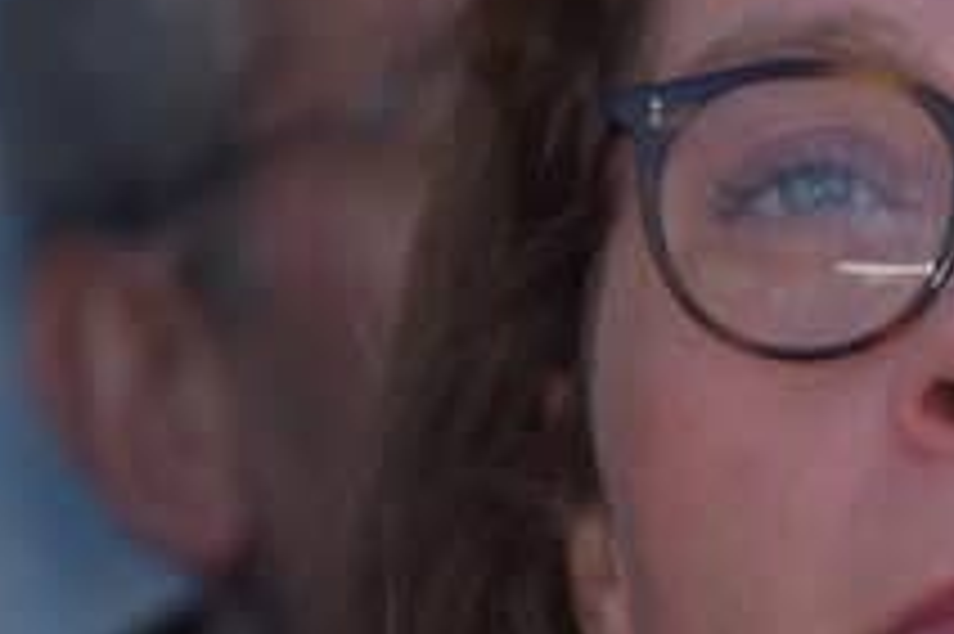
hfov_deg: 2.5
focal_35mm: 828
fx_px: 21935
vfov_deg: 1.7
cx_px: 1048
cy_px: 396
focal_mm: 195
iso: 100
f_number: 6.3
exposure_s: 1/200
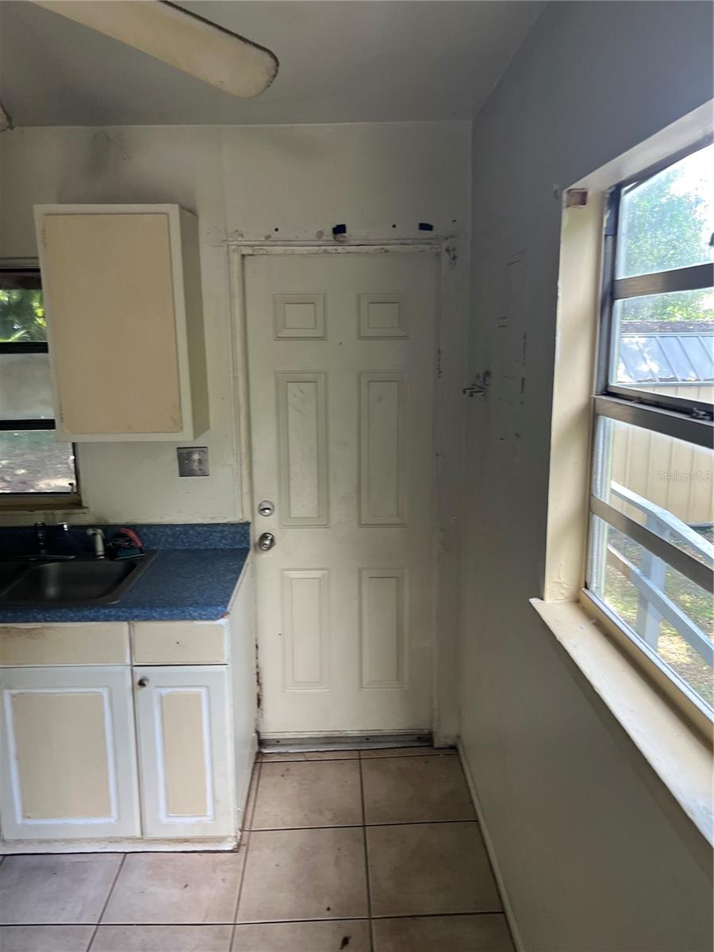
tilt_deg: -6.7
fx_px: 715
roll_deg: -1.2
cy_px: 476
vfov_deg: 67.3
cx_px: 357
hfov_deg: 53.1
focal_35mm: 26
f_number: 1.5
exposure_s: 1/116
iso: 125
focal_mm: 5.7
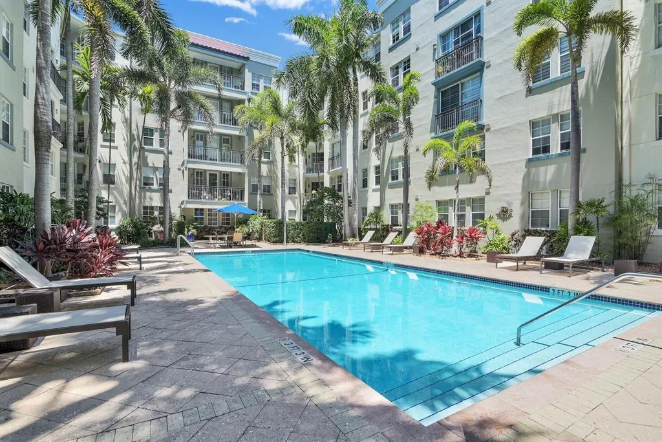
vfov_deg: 73.8
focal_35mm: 16
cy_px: 221
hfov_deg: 96.7
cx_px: 331
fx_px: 294
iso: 200
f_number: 8
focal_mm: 16
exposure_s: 1/500
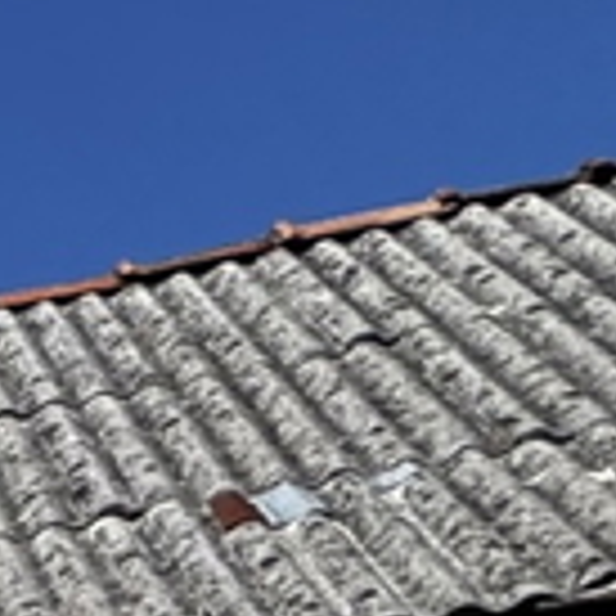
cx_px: -1677
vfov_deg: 12.6
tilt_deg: +3.5
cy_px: 1466
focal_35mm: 108
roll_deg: -1.0
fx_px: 2174
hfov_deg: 8.9
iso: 50
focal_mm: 2.22
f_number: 2.2
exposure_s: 1/2494
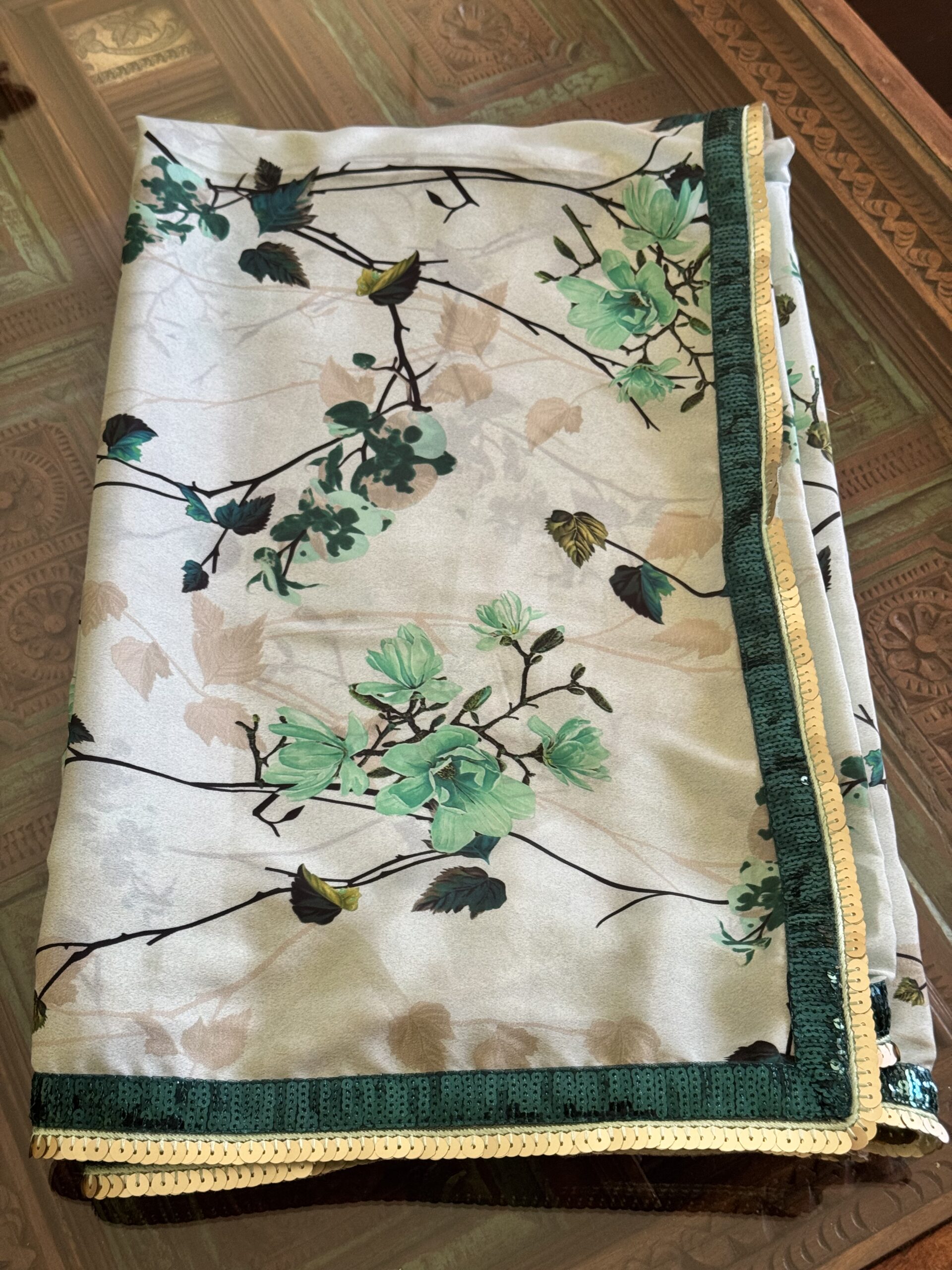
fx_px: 1760
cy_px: 635
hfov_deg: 30.3
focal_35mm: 48
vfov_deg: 39.7
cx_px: 476
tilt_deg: -58.3
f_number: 1.78
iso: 160
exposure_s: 1/60
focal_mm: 6.76
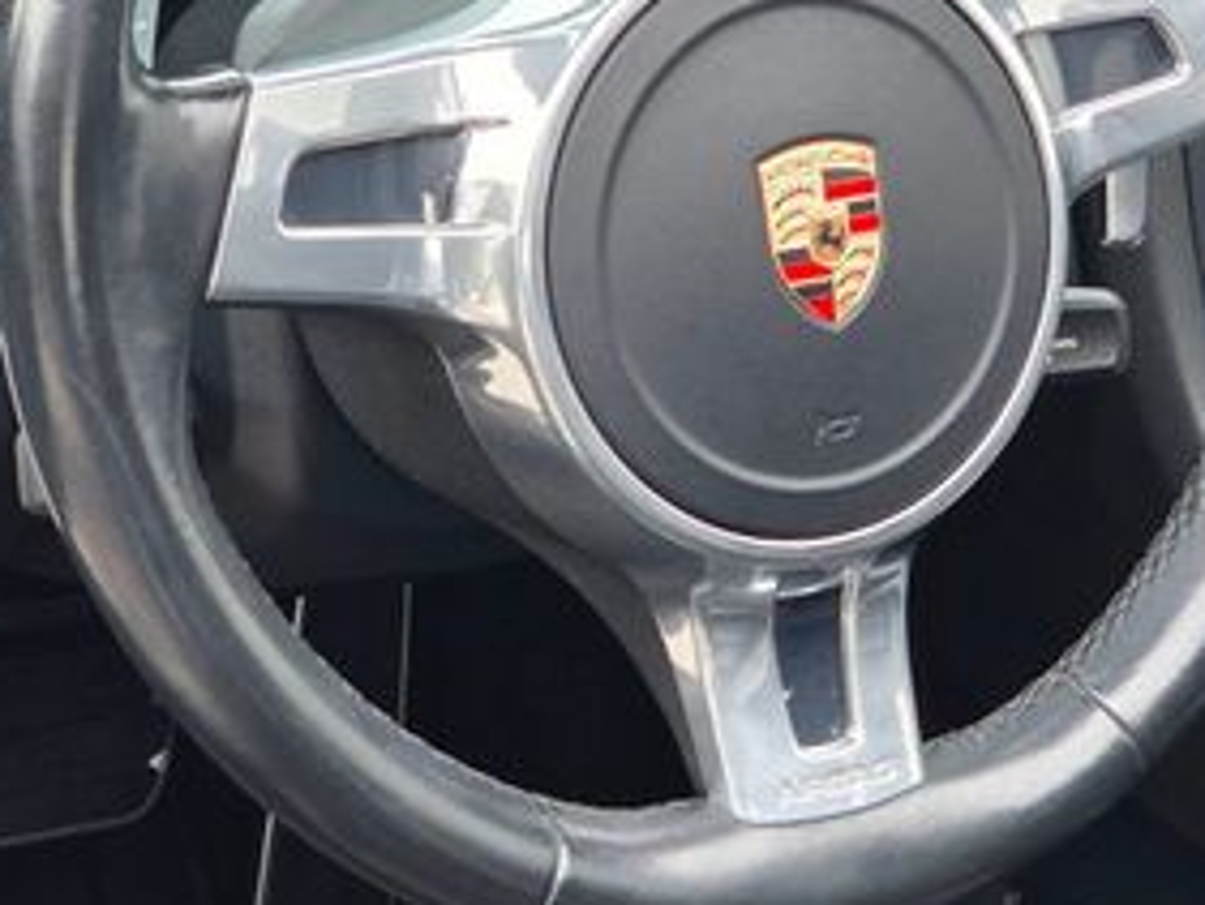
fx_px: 5468
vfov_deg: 9.5
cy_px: 275
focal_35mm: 157
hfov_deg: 12.6
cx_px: 557
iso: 80
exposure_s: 1/120
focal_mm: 7.9
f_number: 2.4
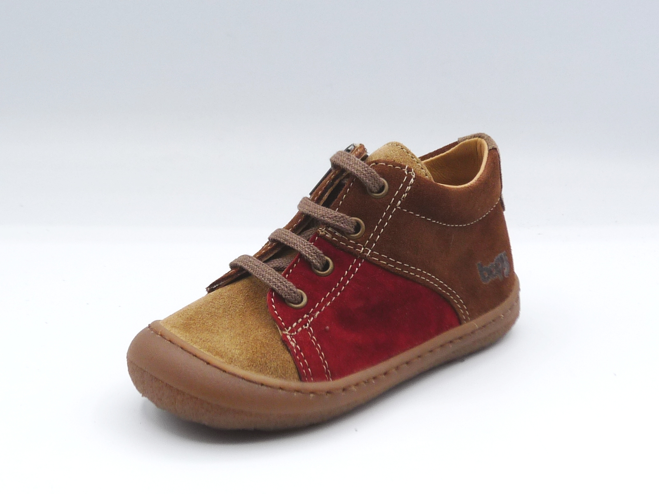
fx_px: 1314
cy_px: 247
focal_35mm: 69
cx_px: 330
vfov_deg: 21.3
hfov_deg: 28.2
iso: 100
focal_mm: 7.1
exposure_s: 1/250
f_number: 4.5
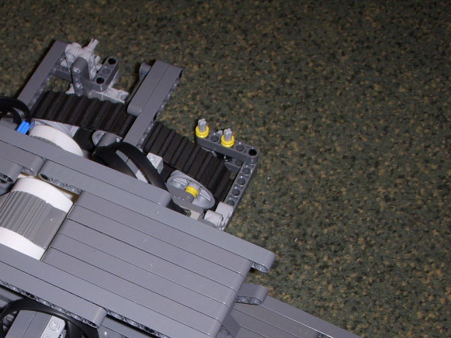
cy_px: 295
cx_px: 105
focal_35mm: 67
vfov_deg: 21.5
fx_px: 873
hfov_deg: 28.5
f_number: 3.3
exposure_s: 1/30
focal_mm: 6.3
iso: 100
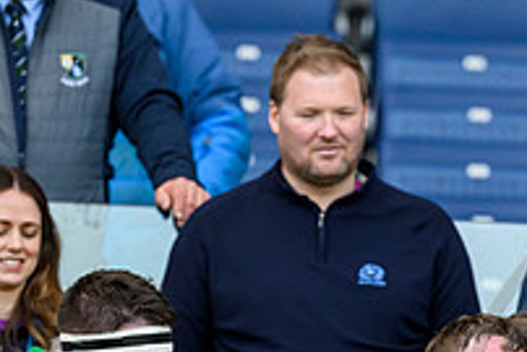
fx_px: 16846
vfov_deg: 1.2
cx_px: 725
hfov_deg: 1.8
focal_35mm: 1150
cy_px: 434
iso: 1000
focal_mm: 400
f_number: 4.5
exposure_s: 1/640
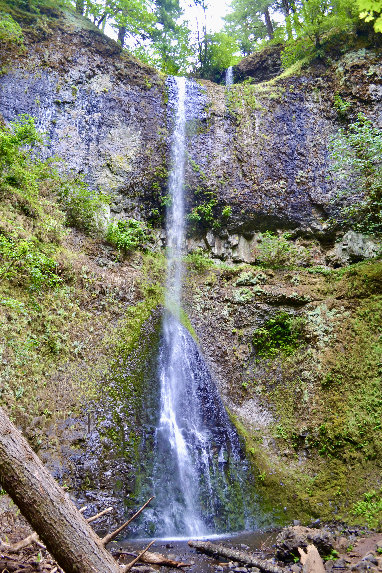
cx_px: 191
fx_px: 430
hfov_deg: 47.9
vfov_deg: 67.4
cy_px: 286
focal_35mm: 27
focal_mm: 18
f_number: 4
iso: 400
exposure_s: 1/60
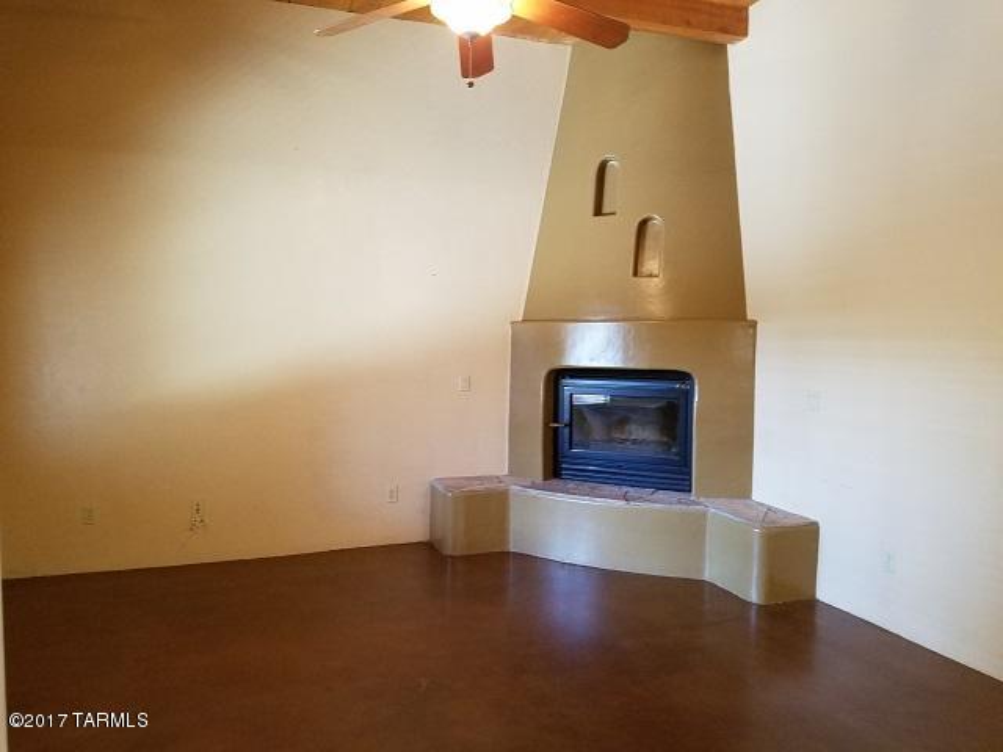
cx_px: 502
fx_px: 753
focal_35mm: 26
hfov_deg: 67.3
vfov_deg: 53.1
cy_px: 376
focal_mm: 4.2
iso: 250
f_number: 1.7
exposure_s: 1/15
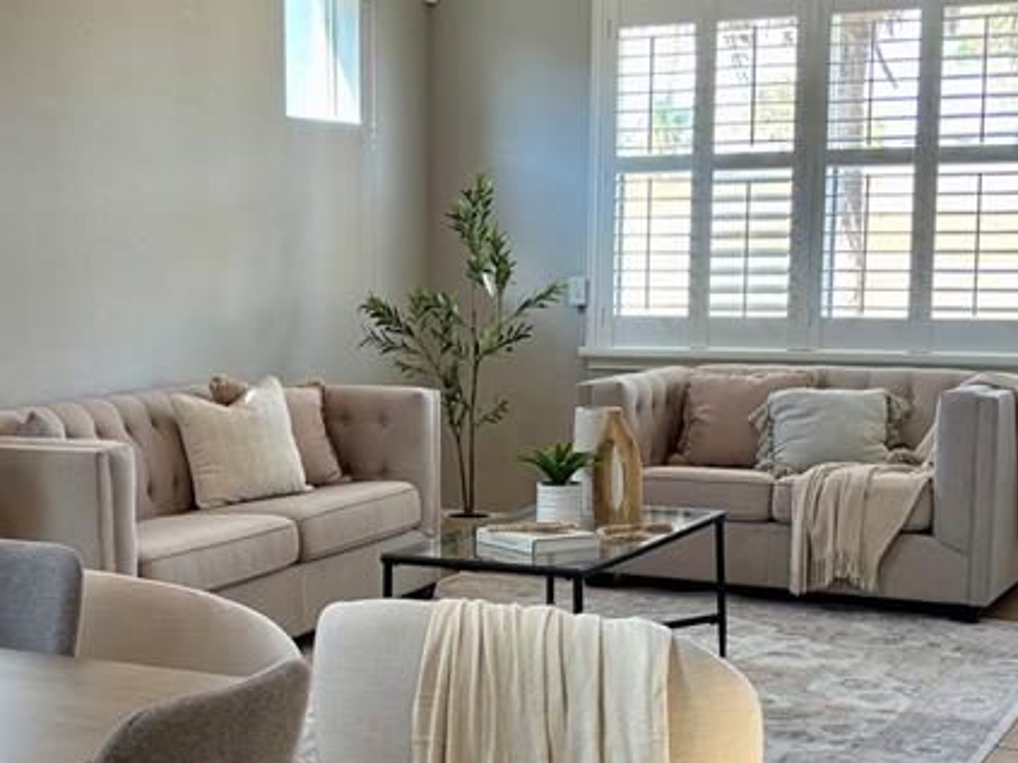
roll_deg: +0.3
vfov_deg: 23.2
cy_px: 520
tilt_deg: -9.3
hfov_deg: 30.5
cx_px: 344
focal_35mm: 63
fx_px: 1852
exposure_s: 1/60
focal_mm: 5.96
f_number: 1.6
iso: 100
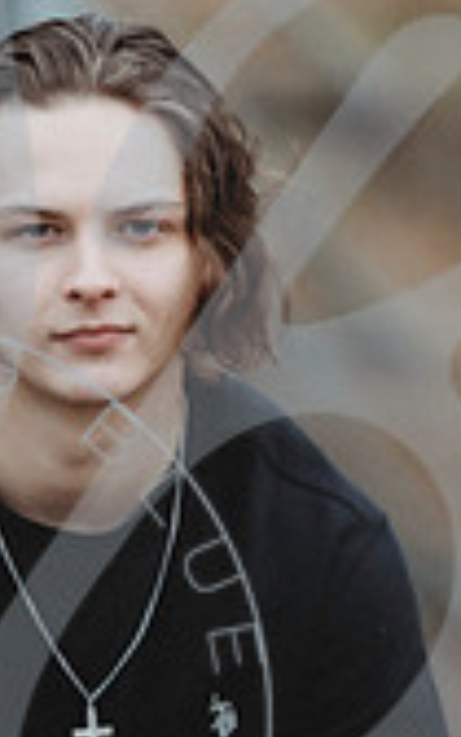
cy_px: 386
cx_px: 61
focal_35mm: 464
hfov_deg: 2.8
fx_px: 9327
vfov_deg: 4.5
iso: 500
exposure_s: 1/320
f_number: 2.8
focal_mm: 170
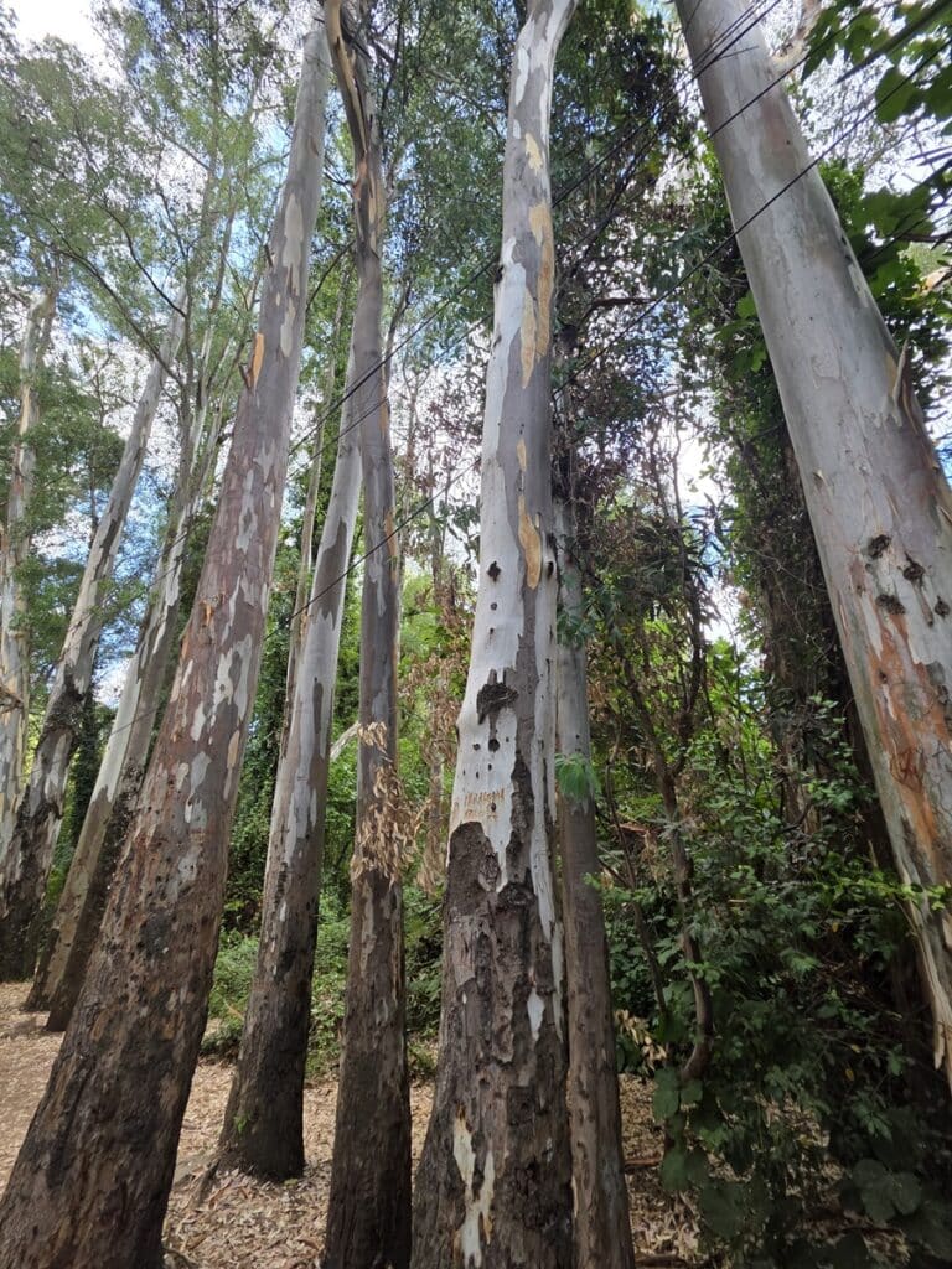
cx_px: 476
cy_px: 634
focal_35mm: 13
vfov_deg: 106.2
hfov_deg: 89.9
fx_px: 477
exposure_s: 1/104
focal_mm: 2.2
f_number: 1.9
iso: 20
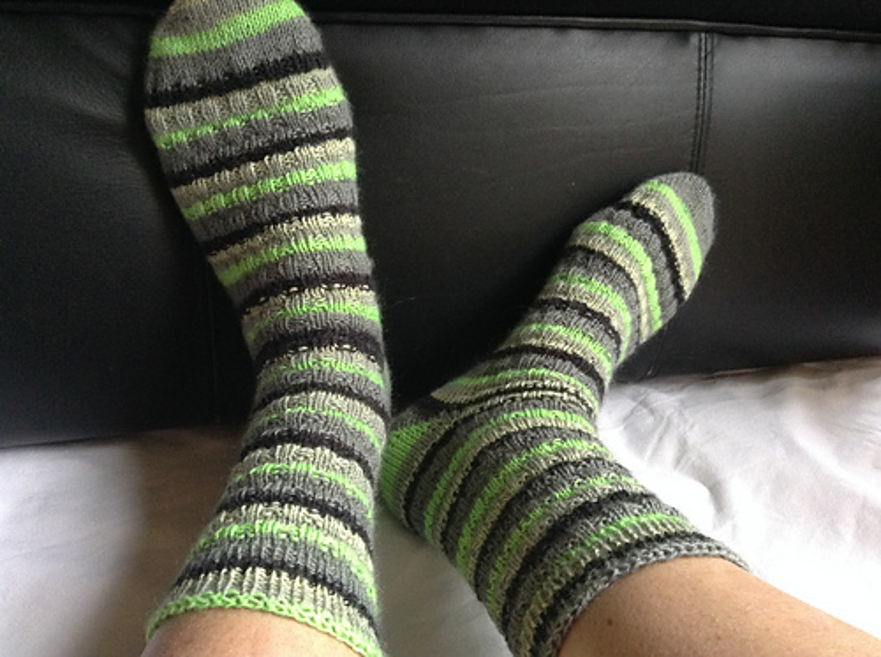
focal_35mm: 33
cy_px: 328
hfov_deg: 55.4
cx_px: 440
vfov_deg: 42.8
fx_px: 838
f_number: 2.4
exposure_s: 1/24
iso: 200
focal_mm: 3.3
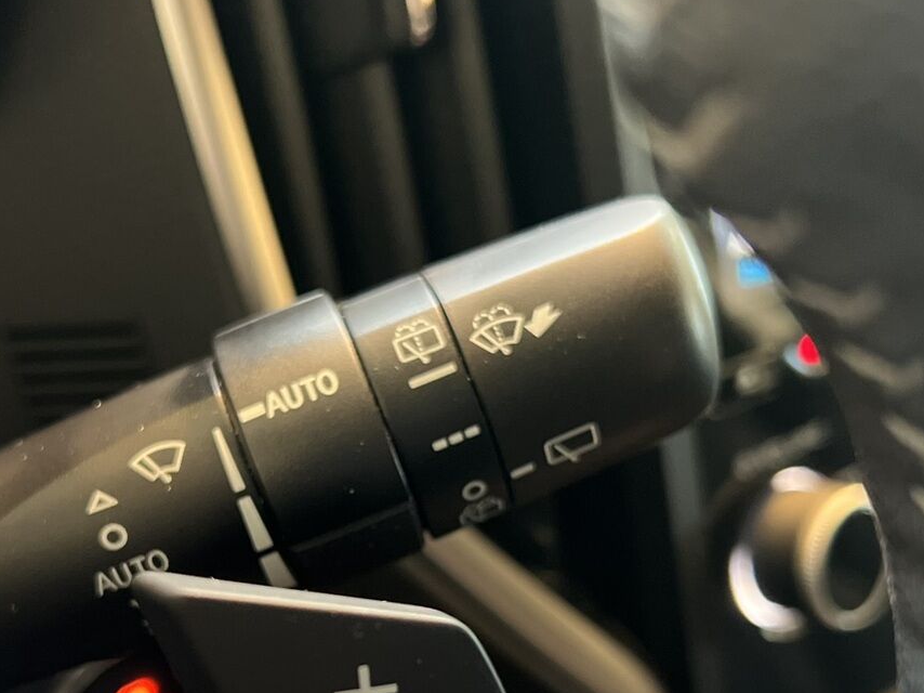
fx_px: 1388
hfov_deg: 36.8
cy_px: 455
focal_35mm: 52
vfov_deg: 27.9
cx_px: 401
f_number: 1.5
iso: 500
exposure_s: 1/50
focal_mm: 5.7
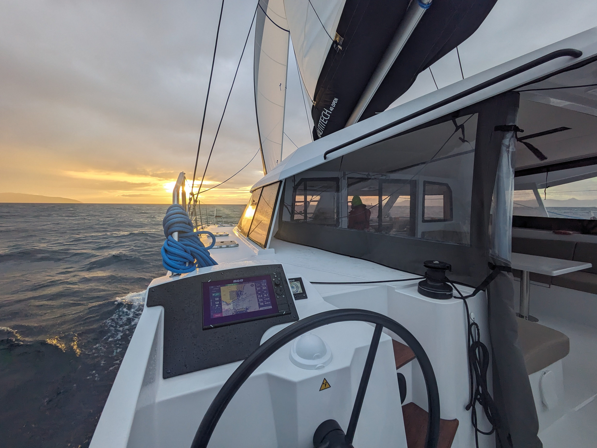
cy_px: 224
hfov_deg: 102.0
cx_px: 298
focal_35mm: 14
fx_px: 242
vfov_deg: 85.7
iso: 49
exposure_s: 1/207
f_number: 2.2
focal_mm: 1.83
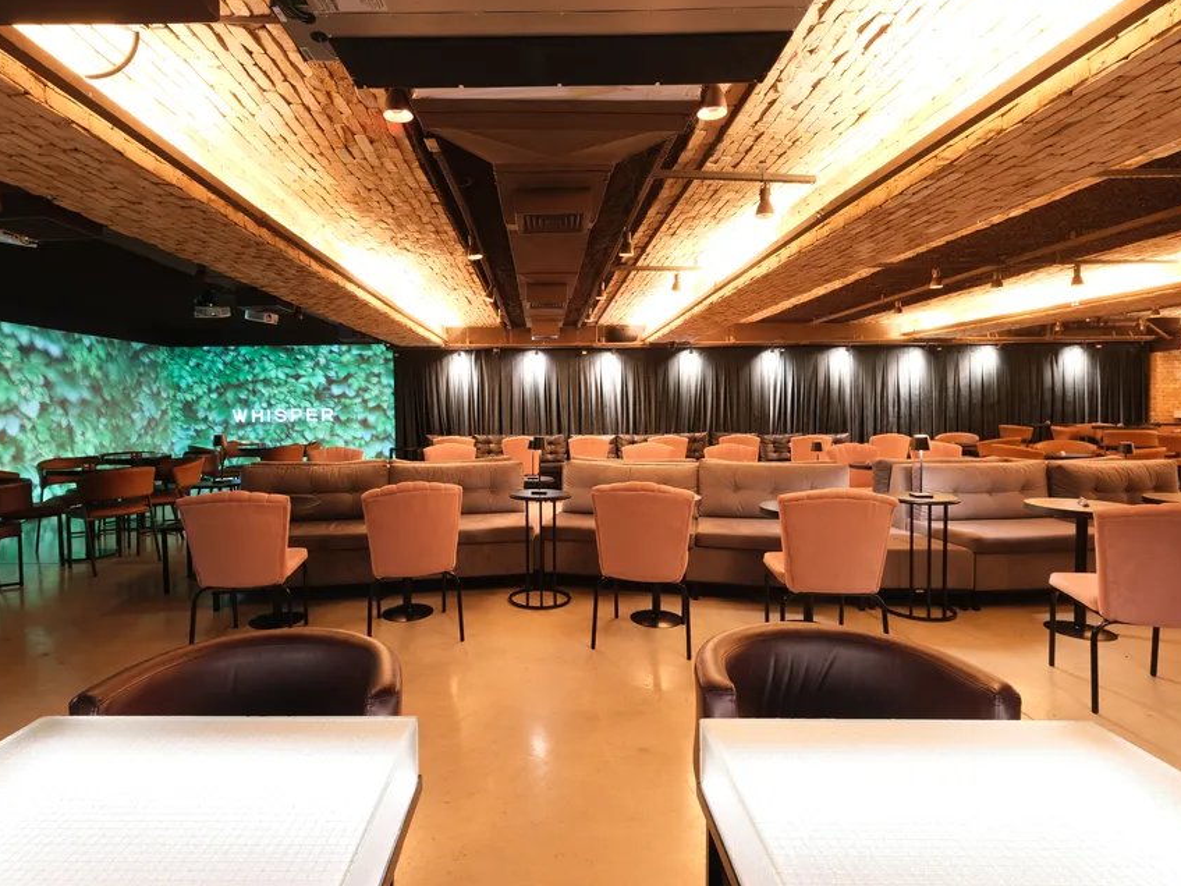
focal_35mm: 17
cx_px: 536
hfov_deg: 90.8
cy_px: 426
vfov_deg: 74.7
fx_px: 580
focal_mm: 10
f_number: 8
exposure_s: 8
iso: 400
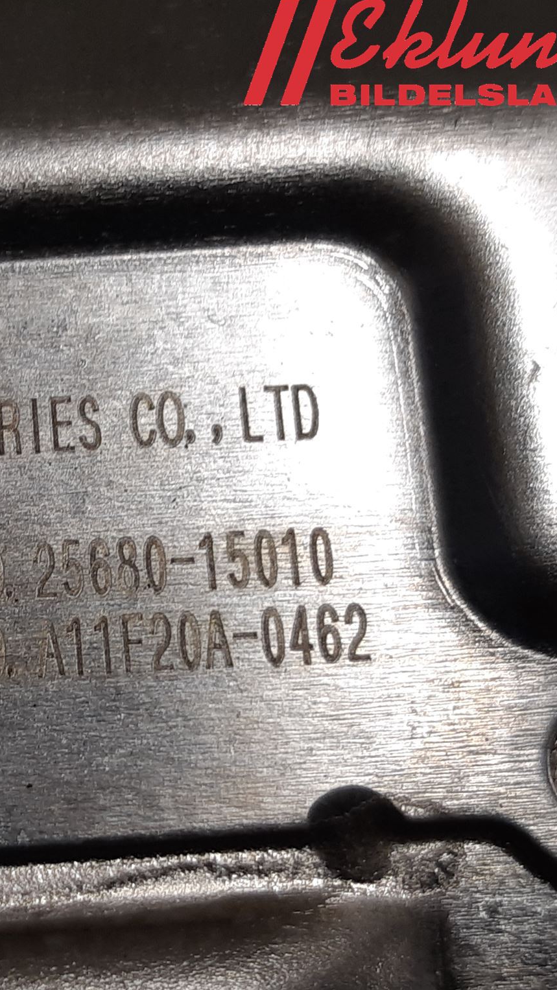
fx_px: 998
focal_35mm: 38
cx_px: -23
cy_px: 493
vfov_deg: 52.8
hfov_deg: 28.9
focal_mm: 3.93
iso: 40
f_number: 1.7
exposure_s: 1/50
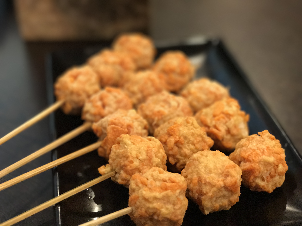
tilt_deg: -35.1
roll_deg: +0.3
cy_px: 113
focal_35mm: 57
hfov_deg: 33.8
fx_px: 497
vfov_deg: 25.7
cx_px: 151
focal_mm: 6.6
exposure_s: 1/50
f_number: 2.8
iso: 640
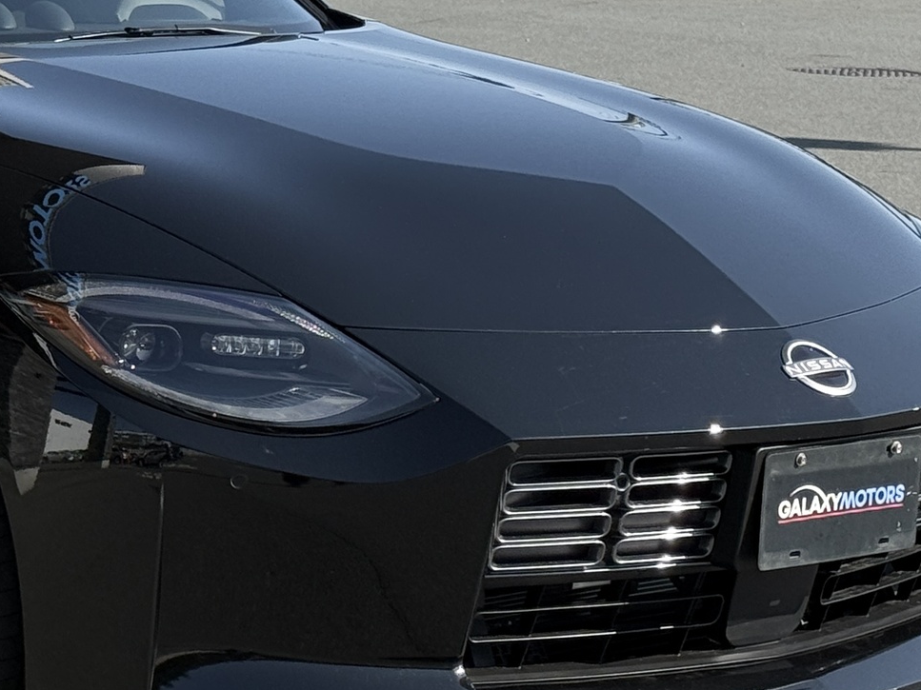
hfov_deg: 13.5
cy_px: 297
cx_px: -90
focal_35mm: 143
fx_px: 3804
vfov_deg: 10.4
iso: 100
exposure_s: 1/2976
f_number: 1.78
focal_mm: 6.76
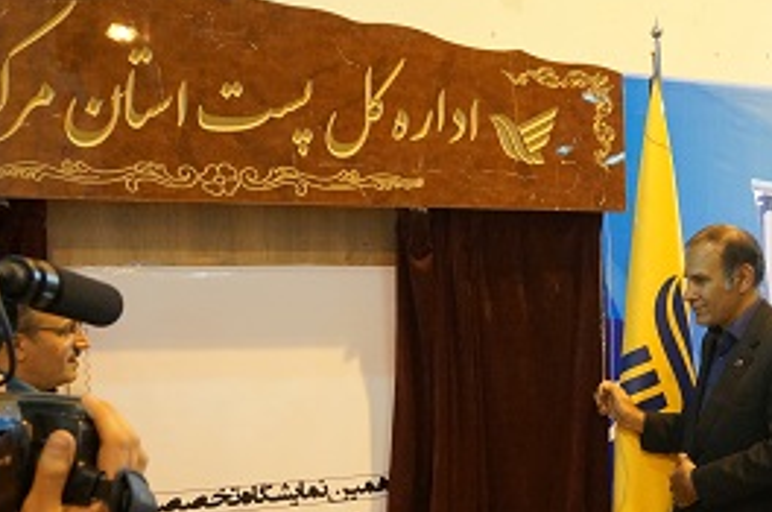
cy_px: 395
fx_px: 1155
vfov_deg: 24.7
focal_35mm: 54
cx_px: 485
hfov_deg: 36.7
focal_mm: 19
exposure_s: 1/160
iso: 2000
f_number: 4
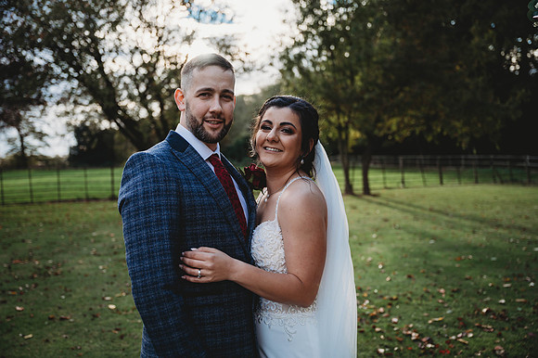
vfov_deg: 34.2
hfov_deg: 49.6
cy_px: 179
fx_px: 582
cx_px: 269
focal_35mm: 39
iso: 100
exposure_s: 1/1000
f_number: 2.8
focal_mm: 39
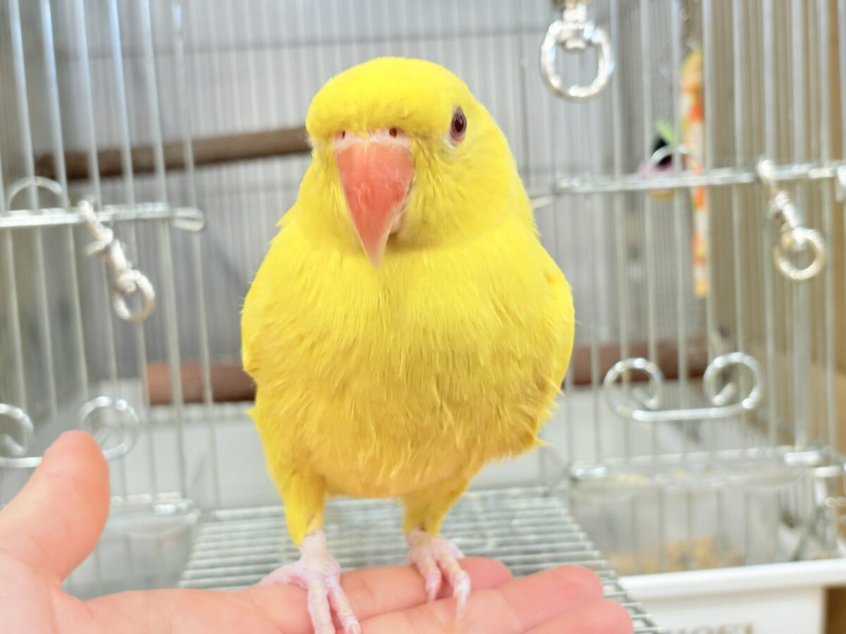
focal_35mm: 52
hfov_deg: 36.8
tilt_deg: -4.7
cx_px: 423
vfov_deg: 28.0
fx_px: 1271
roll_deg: +4.2
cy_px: 317
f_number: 1.6
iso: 80
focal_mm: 5.96
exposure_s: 1/50
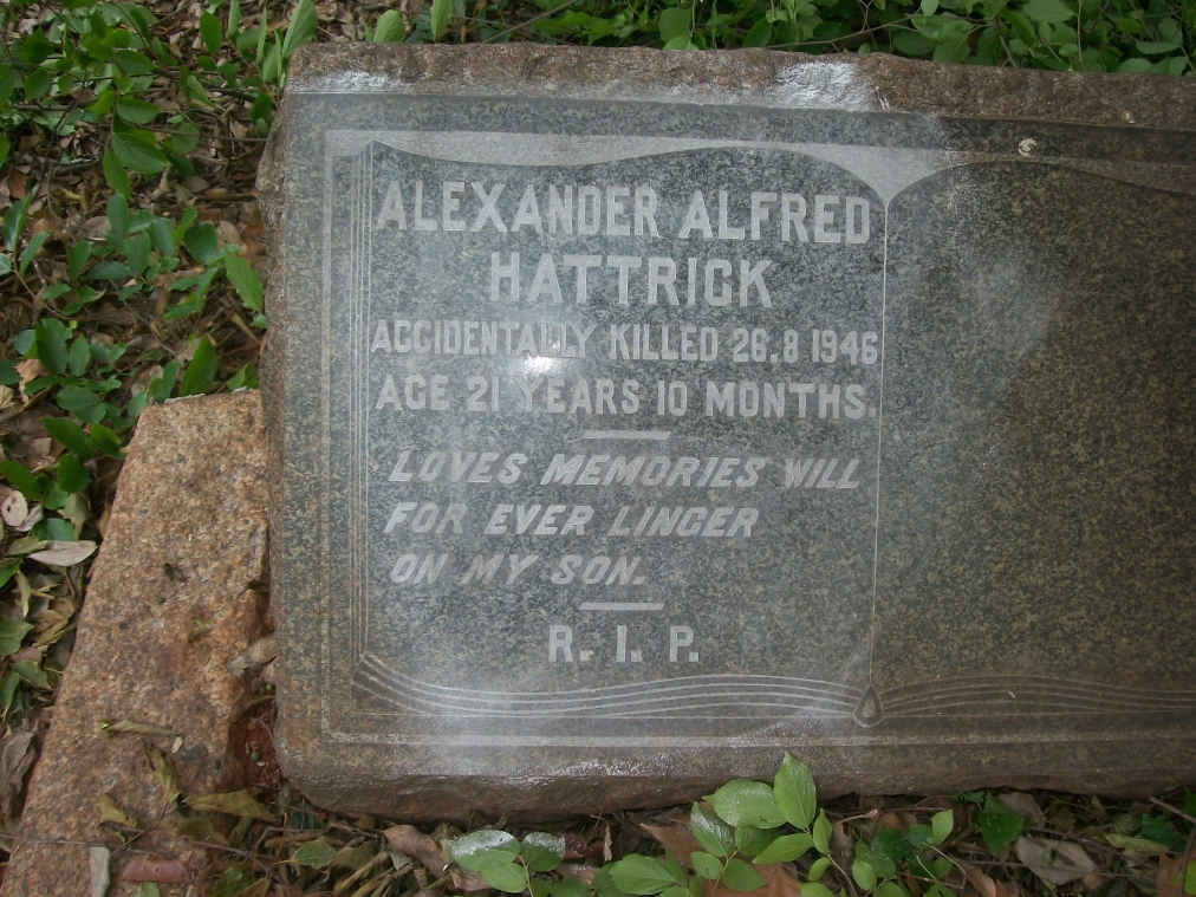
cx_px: 598
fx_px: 1244
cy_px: 448
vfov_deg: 39.7
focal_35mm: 36
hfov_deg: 51.4
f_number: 2.7
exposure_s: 1/200
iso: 80
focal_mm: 6
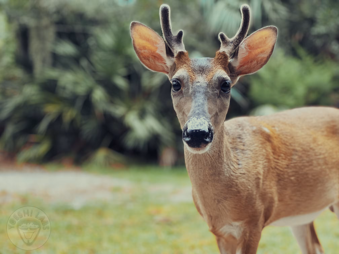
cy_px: 127
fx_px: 754
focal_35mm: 77
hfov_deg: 25.3
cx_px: 170
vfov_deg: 19.1
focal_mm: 9
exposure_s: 1/121
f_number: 2.8
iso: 200
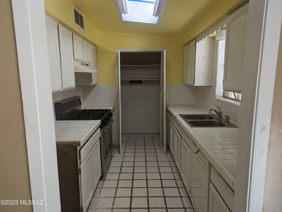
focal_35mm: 24
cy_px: 106
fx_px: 196
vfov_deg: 56.9
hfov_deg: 71.5
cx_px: 141
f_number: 1.85
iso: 53
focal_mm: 6.81
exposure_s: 1/275
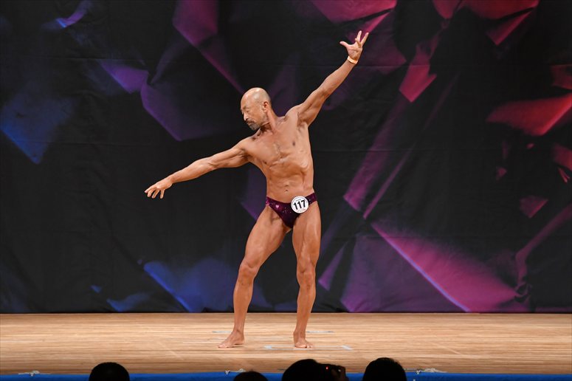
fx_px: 3812
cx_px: 286
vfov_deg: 5.7
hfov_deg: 8.6
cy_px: 190
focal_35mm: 240
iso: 3200
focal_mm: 160
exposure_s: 1/400
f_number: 5.6
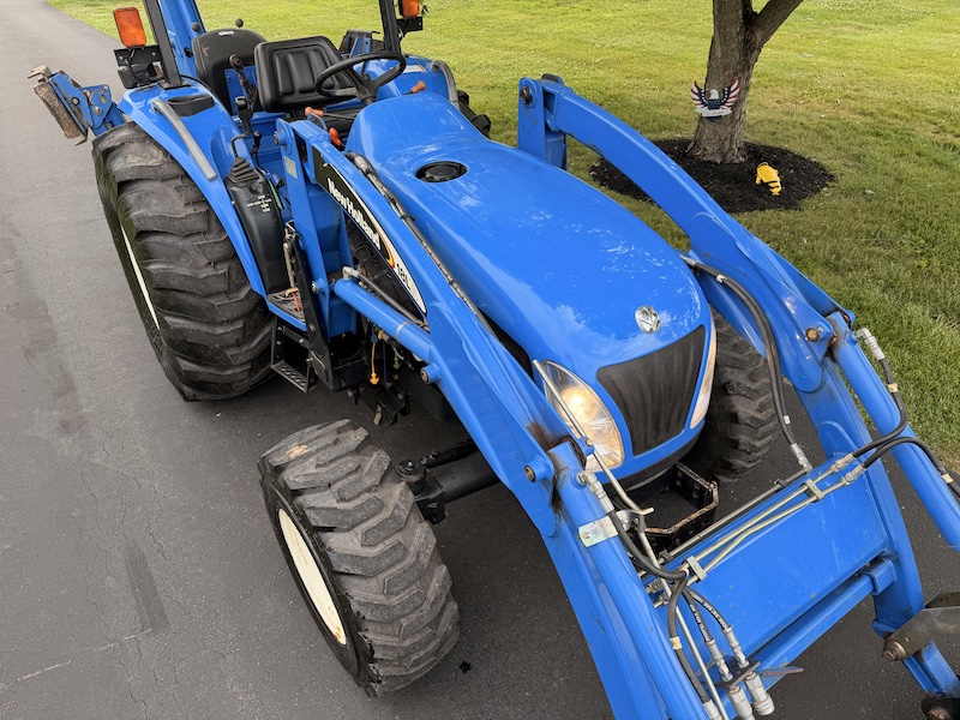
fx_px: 666
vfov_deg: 56.8
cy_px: 360
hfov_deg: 71.6
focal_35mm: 24
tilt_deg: -34.6
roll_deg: +1.4
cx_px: 480
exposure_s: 1/805
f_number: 1.78
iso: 80
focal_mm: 6.76
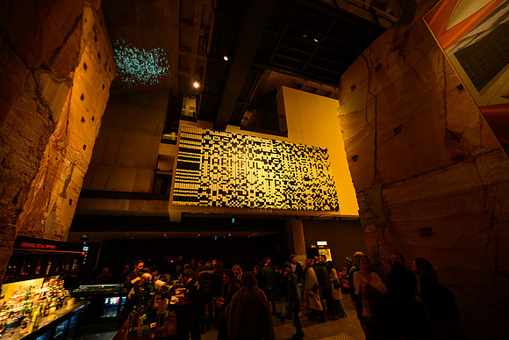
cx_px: 254
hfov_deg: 104.2
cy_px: 170
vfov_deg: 81.2
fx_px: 198
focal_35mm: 14
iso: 640
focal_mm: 14
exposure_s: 1/20
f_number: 4
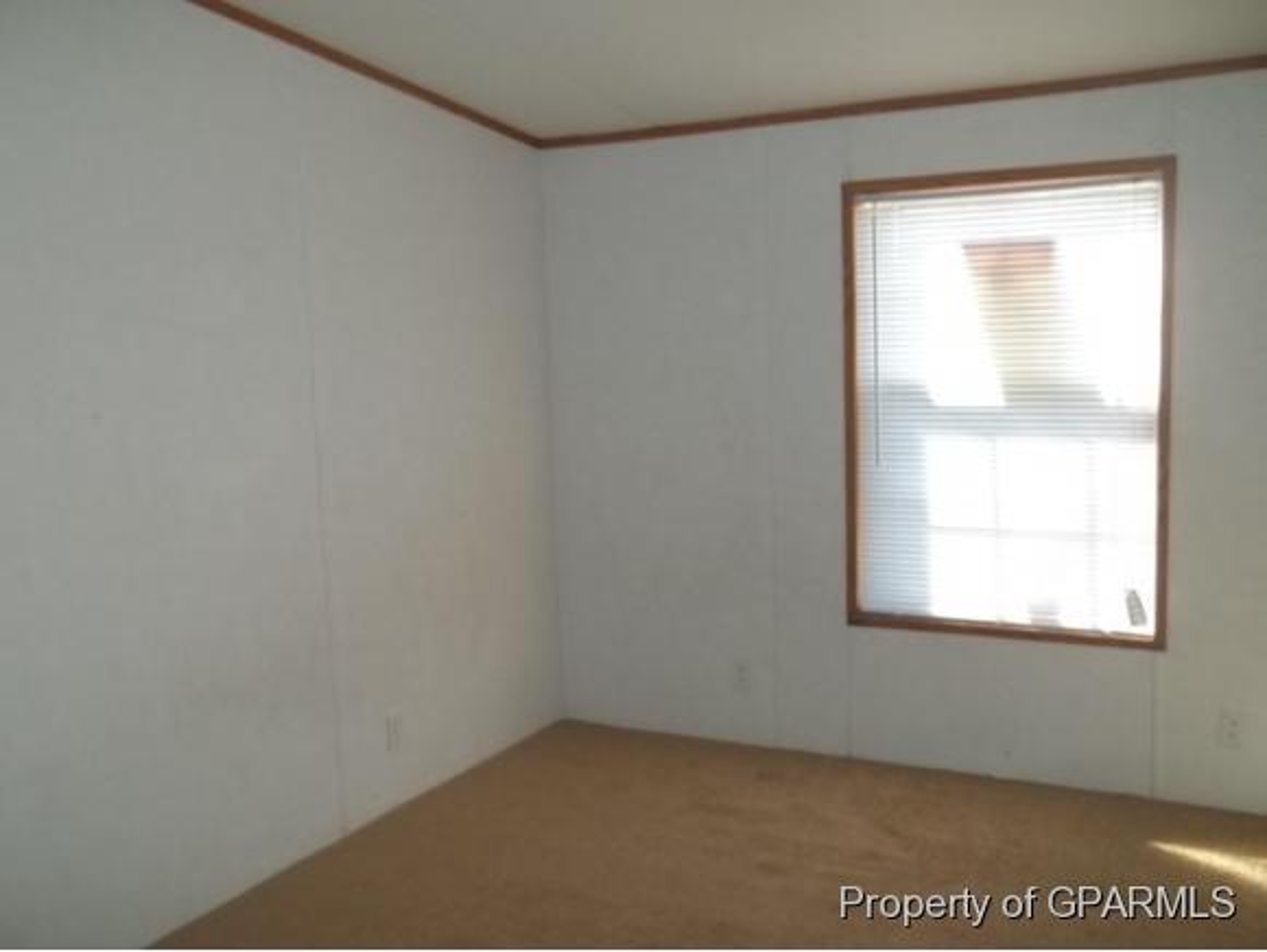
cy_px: 476
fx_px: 1209
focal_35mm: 33
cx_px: 634
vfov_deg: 43.0
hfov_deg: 55.3
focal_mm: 5.9
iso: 100
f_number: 3.3
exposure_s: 1/80
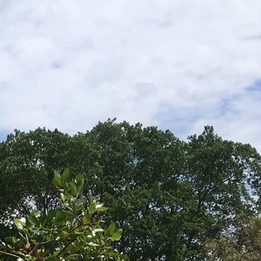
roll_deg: -0.4
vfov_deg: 14.0
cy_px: 390
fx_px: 998
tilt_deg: +0.3
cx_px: -320
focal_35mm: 117
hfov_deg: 12.4
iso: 25
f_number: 2.2
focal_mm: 4.15
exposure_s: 1/2747
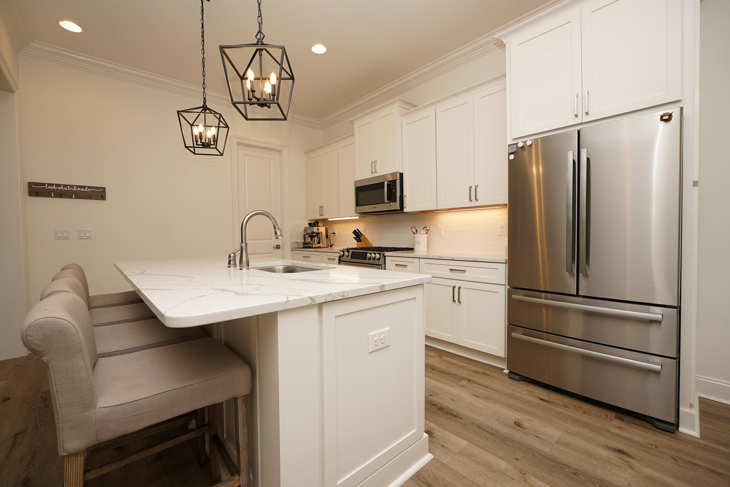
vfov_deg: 77.3
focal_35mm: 15
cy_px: 244
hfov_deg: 100.4
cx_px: 365
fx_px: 304
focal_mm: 10
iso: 100
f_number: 4
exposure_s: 1/60
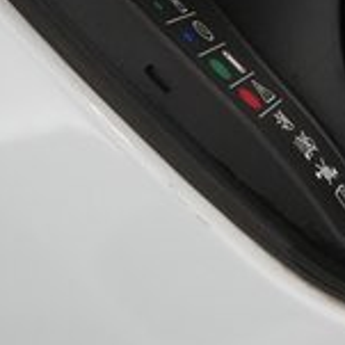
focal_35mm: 90
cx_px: 471
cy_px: -57
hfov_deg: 17.8
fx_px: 1015
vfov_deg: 18.4
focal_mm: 25
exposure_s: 1/400
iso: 10000
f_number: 4.5
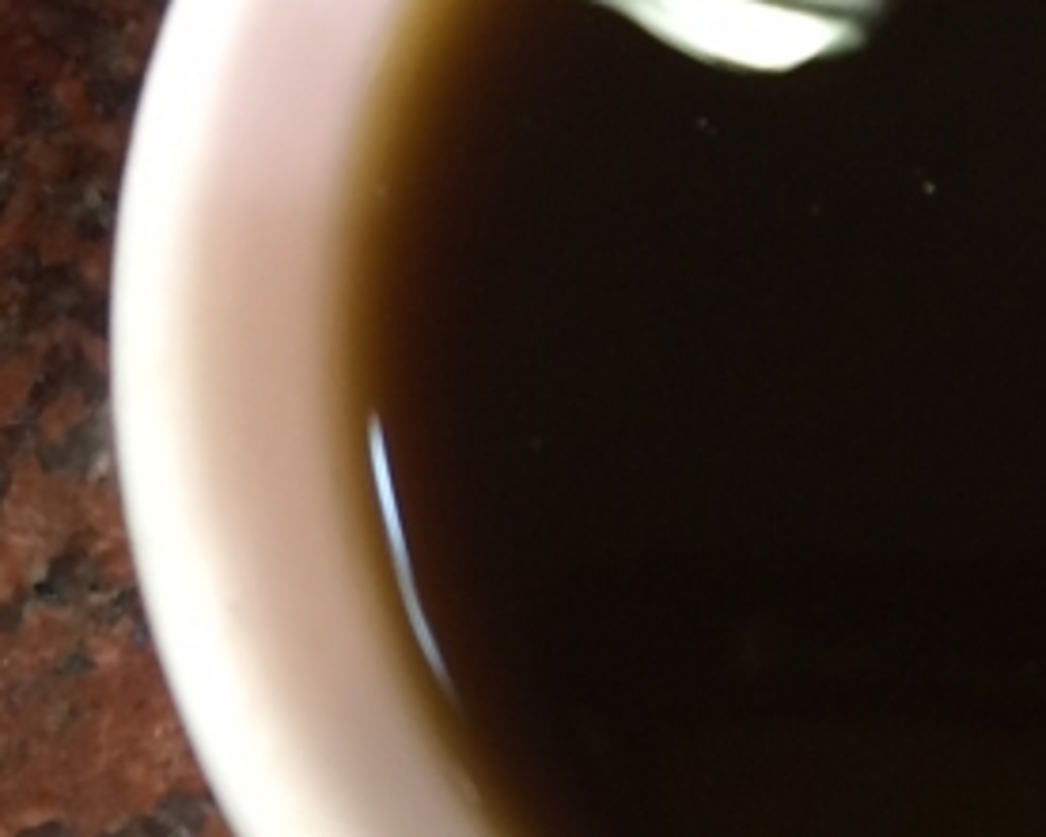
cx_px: 1652
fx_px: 3252
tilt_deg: -71.0
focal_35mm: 105
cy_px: 496
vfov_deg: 14.7
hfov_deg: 16.4
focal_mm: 4.15
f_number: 2.2
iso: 100
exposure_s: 1/33
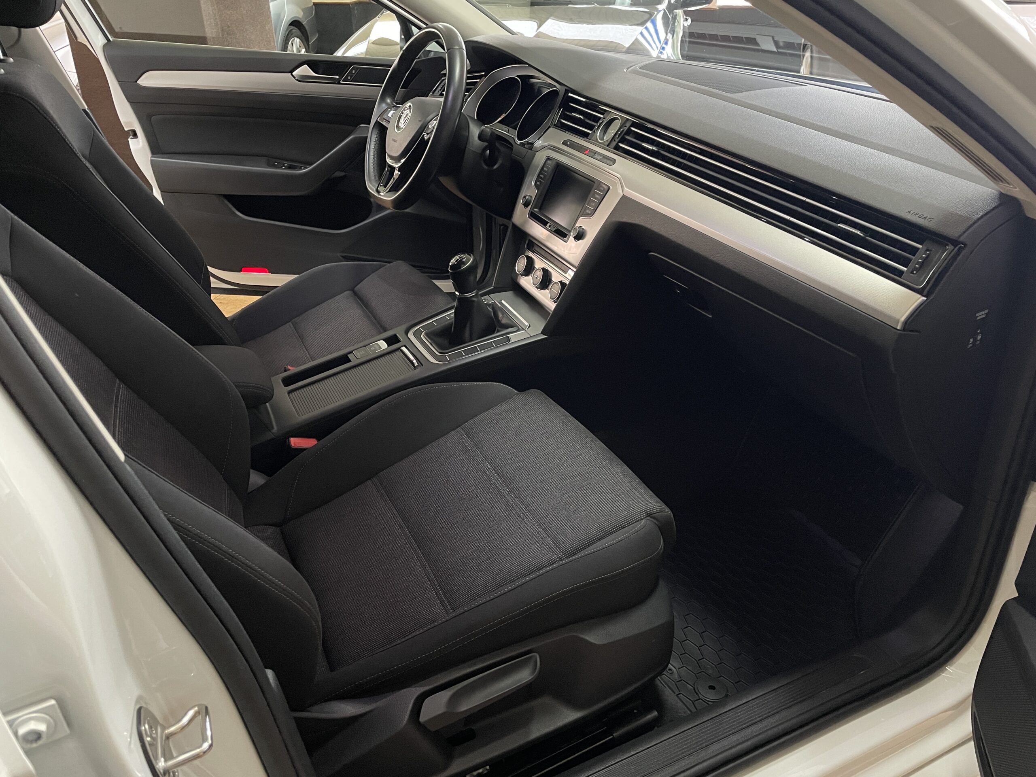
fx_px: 778
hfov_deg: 67.3
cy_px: 388
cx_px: 518
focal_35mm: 26
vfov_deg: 53.1
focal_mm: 4.2
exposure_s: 1/50
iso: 320
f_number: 1.6
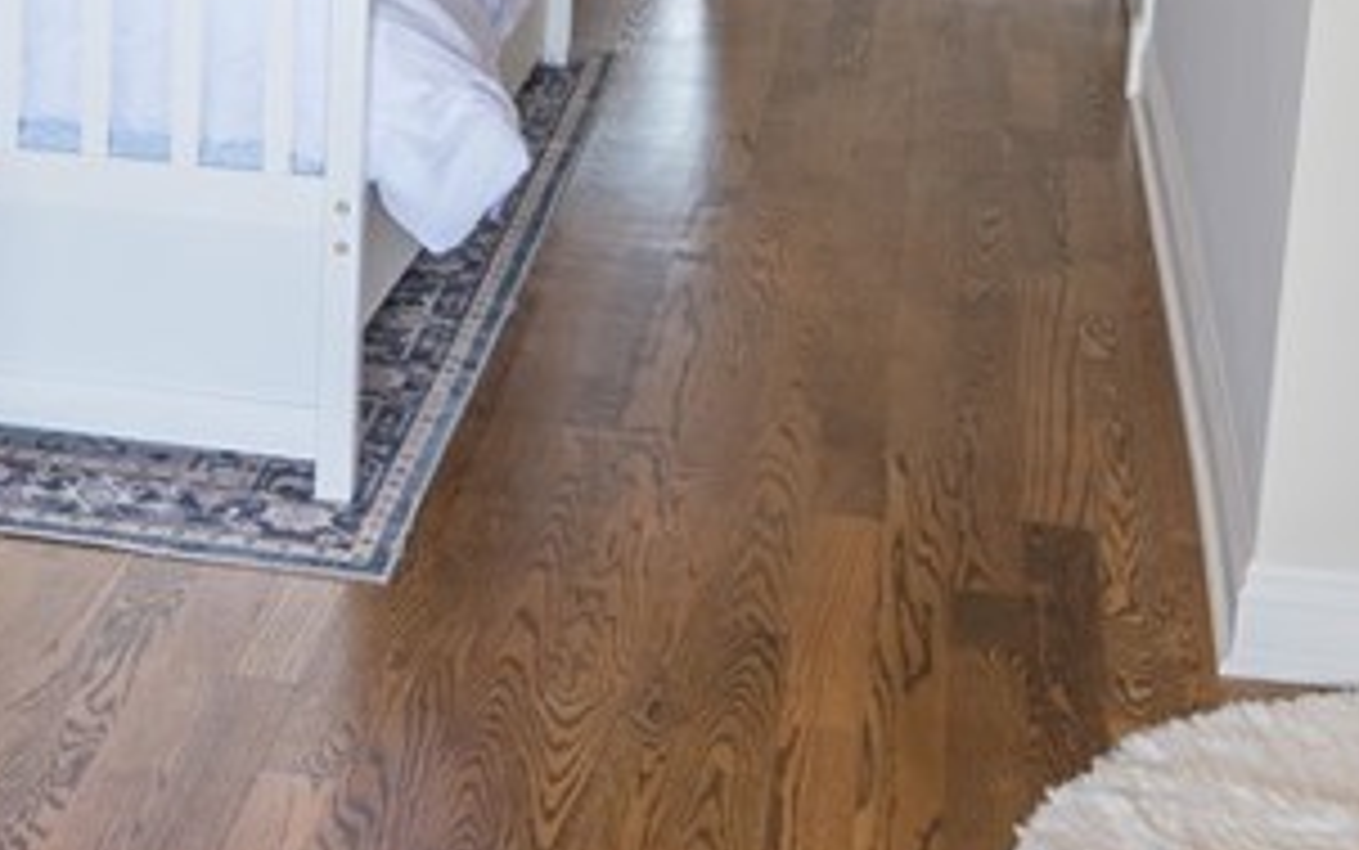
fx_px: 3075
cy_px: -92
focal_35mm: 83
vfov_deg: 15.3
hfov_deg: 24.3
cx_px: 184
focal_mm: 24
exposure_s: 1/160
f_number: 8
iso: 100
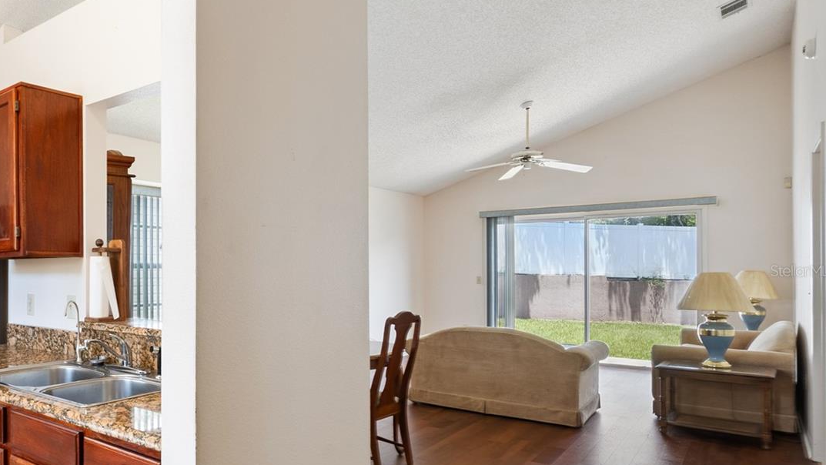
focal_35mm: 25
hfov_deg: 69.9
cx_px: 223
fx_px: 548
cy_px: 270
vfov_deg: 45.8
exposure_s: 1/50
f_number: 9
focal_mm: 16
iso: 640
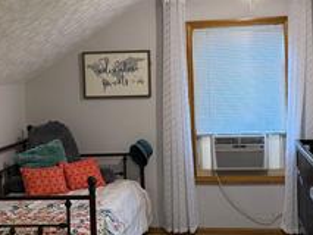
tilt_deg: -2.7
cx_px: 135
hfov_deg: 27.0
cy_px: 106
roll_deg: +2.5
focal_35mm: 72
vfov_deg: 20.5
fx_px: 651
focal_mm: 6.76
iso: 250
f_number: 1.78
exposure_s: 1/60
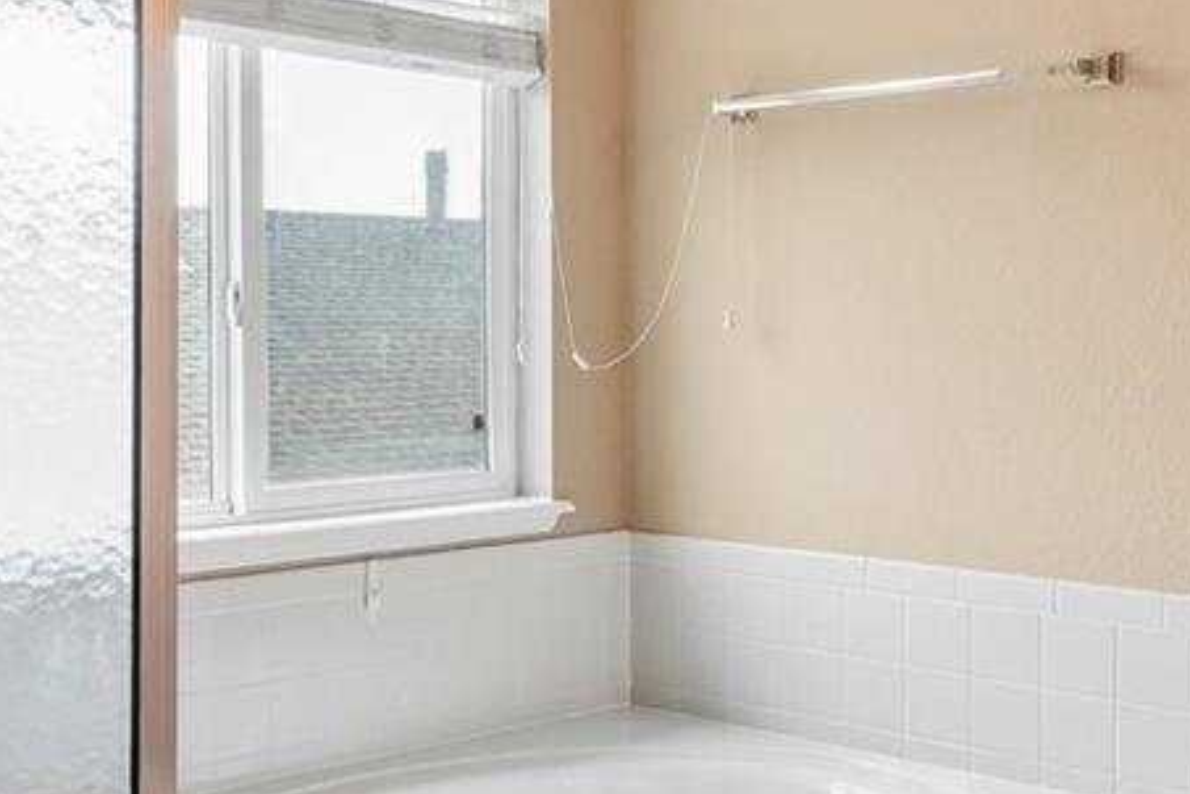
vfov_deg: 25.4
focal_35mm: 53
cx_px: 281
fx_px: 1752
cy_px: 294
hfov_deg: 36.5
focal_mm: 10
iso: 640
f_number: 9
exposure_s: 1/40
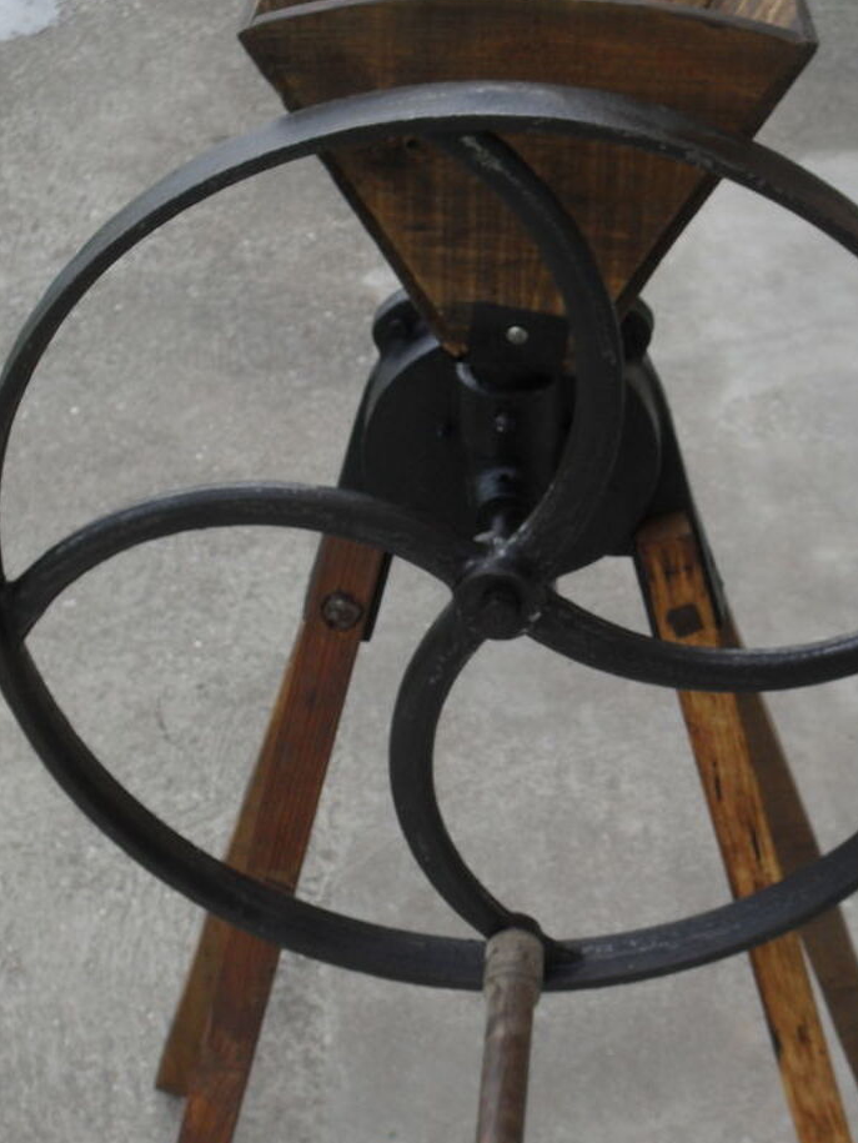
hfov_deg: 17.8
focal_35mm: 83
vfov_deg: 23.5
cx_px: 541
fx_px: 2741
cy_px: 755
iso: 100
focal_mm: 10.1
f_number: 4.3
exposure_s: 1/90
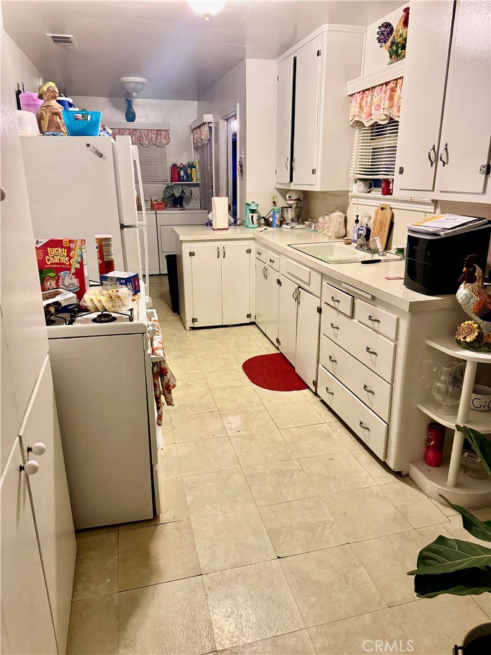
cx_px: 246
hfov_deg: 56.8
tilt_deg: -18.5
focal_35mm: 24
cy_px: 328
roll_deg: +0.7
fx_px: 454
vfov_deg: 71.6
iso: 400
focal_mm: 6.76
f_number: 1.78
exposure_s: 1/60
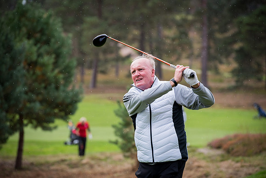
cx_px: 133
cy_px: 89
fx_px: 1478
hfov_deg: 10.3
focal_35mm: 200
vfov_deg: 6.9
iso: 800
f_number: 5
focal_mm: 200
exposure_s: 1/1250
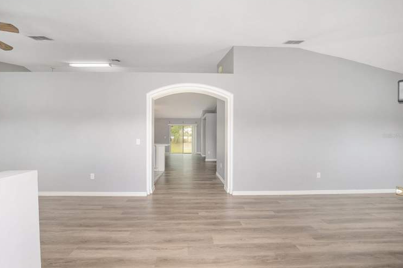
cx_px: 191
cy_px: 136
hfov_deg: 100.3
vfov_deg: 77.2
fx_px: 168
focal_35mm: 15
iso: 400
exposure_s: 1/6
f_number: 7.1
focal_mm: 14
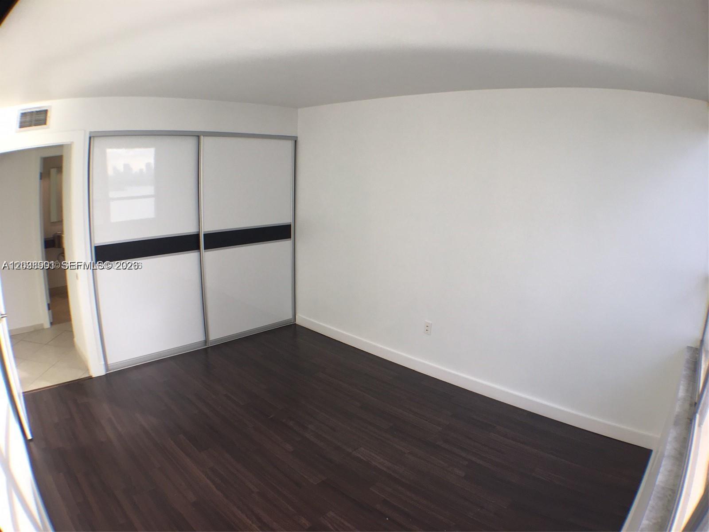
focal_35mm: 29
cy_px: 266
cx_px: 354
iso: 40
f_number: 2.2
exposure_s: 1/120
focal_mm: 4.15
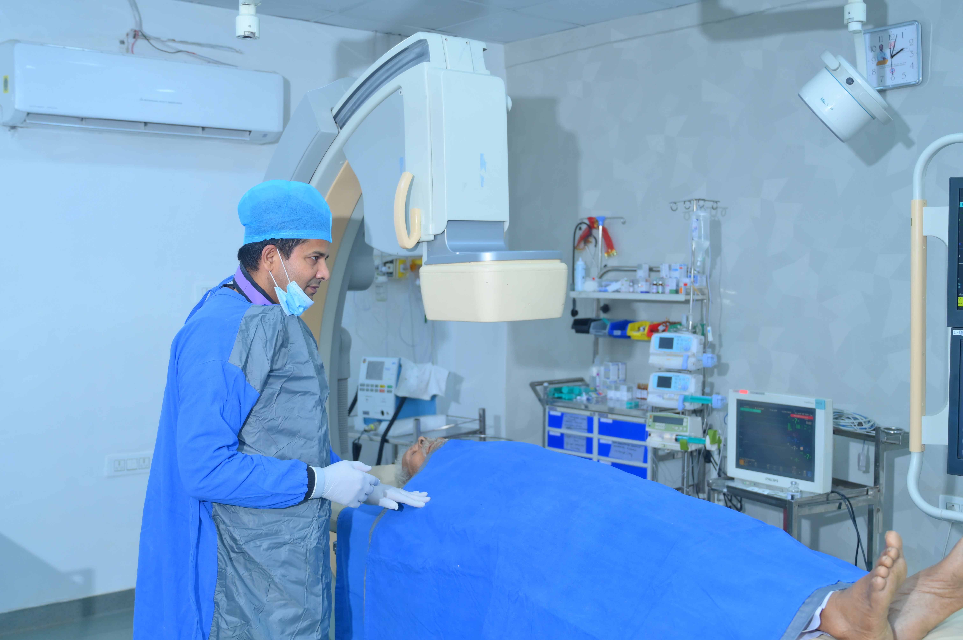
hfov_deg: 50.7
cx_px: 482
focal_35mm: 38
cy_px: 320
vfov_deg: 35.0
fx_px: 1016
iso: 500
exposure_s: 1/160
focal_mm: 38
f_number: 4
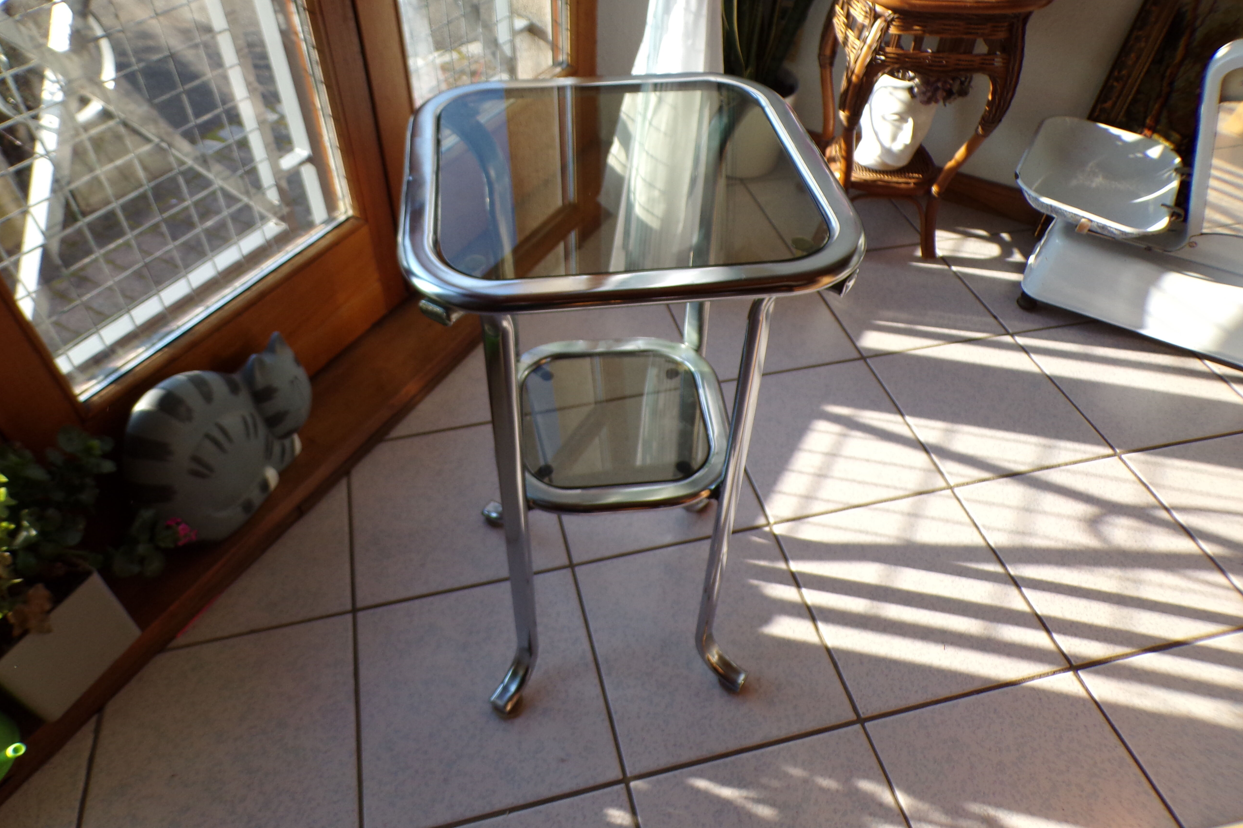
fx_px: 863
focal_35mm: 25
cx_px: 621
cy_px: 383
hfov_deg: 71.5
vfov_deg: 51.2
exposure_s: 1/220
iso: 80
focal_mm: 4.3
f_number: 3
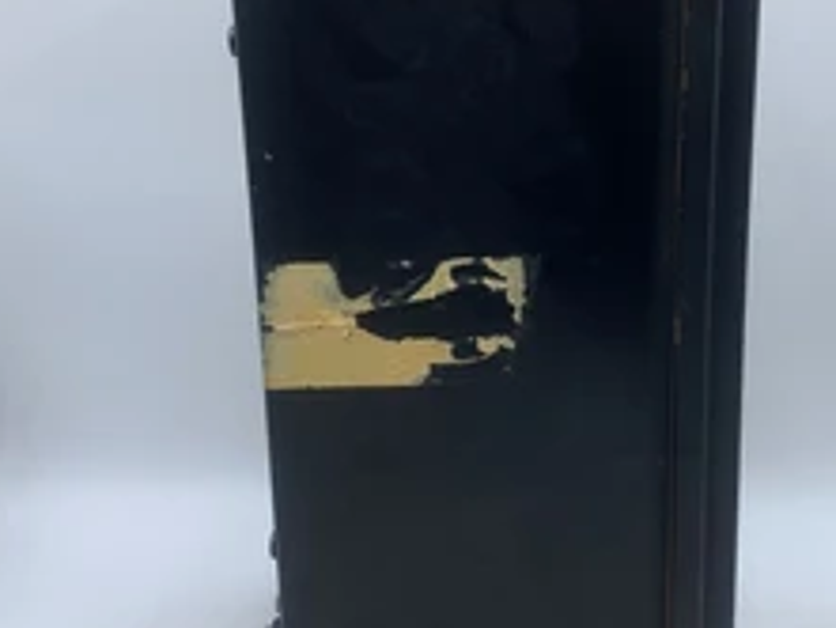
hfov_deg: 40.3
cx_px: 477
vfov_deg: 30.9
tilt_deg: -13.3
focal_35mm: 47
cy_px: 276
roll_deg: -1.1
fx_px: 1136
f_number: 1.8
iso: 25
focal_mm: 4.25
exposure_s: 1/594
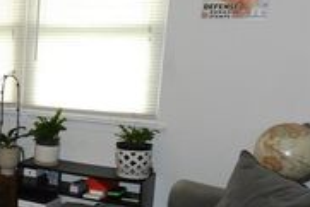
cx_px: -80
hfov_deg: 26.4
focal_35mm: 66
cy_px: 148
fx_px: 569
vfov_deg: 20.5
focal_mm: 4
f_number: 3.4
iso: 200
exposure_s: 1/30
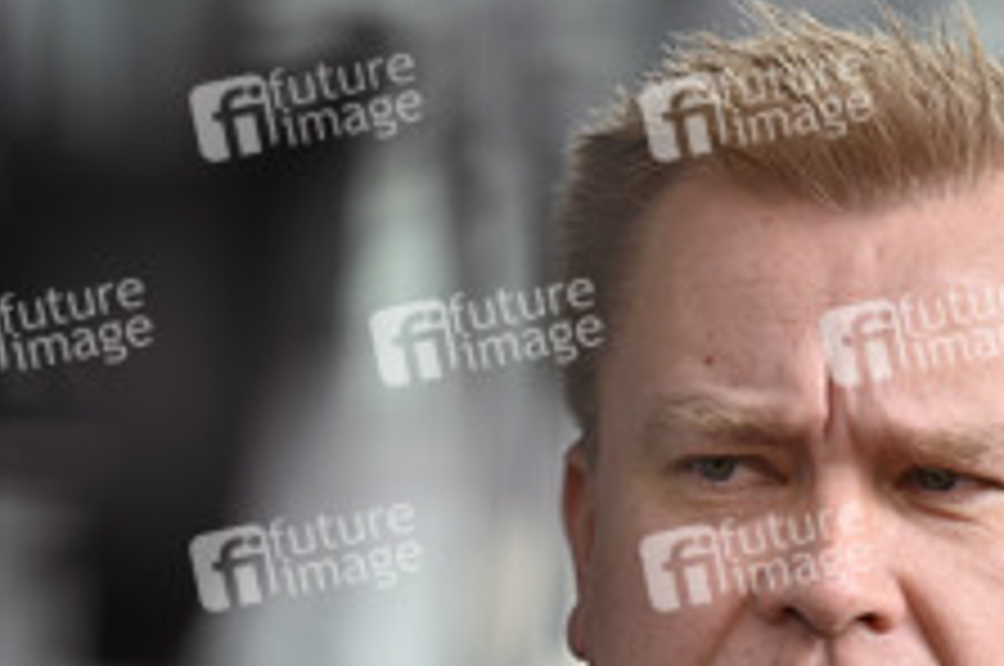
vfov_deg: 3.4
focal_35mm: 405
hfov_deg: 5.1
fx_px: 11279
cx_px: 817
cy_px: 670
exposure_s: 1/400
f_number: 2.8
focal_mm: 200
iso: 160
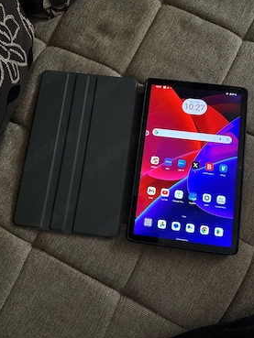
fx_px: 254
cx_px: 133
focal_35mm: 26
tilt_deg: -81.1
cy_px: 164
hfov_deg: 53.1
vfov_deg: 67.3
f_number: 1.78
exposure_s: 1/37
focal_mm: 6.76
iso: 1000
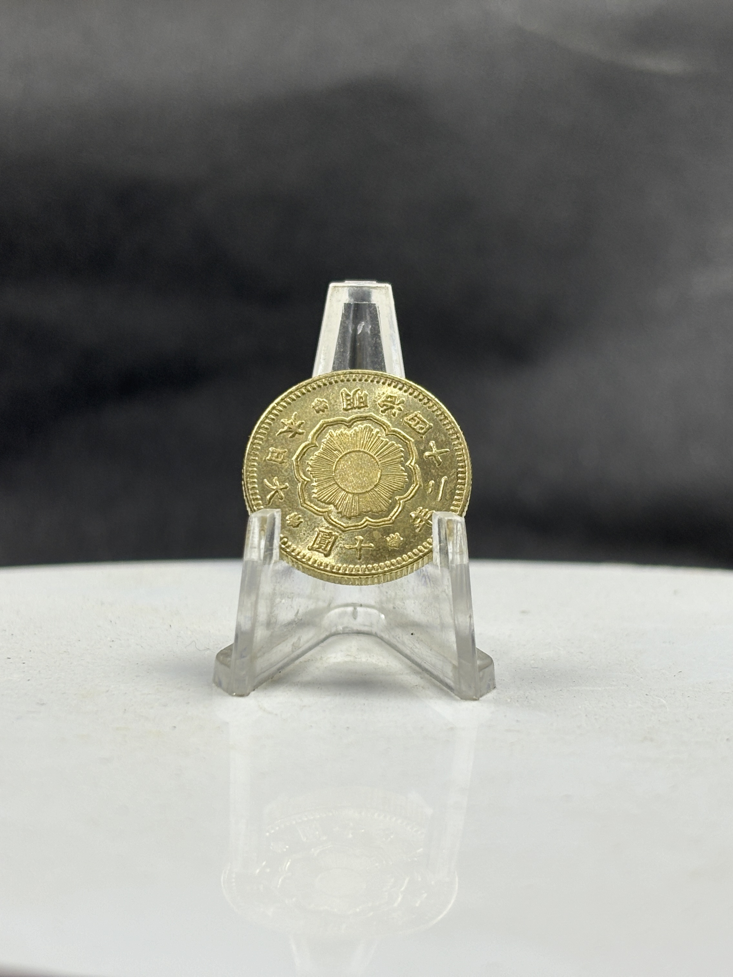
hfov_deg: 28.0
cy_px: 488
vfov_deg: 36.8
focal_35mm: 52
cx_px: 366
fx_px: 1468
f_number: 1.6
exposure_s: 1/50
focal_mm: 5.96
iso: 40
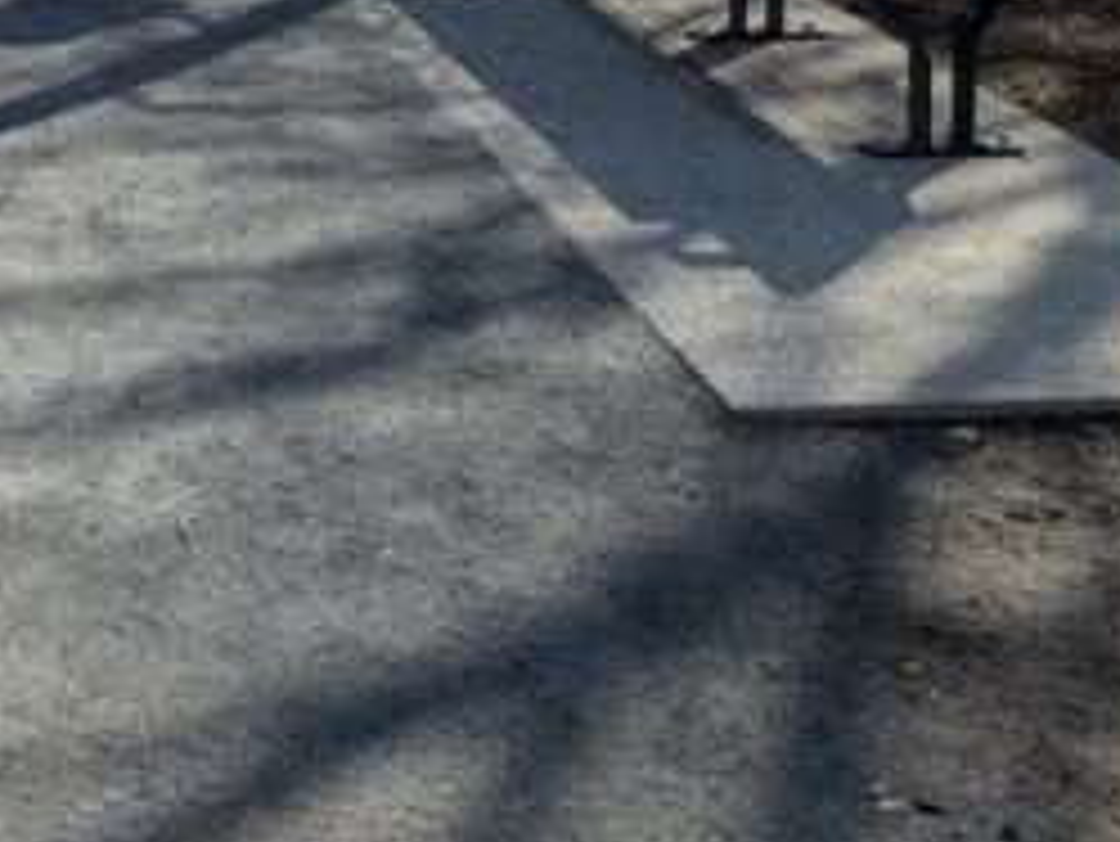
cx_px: -112
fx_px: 2493
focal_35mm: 77
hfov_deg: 23.7
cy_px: -344
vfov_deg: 17.6
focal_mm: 5.43
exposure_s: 1/1821
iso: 44
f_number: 1.89
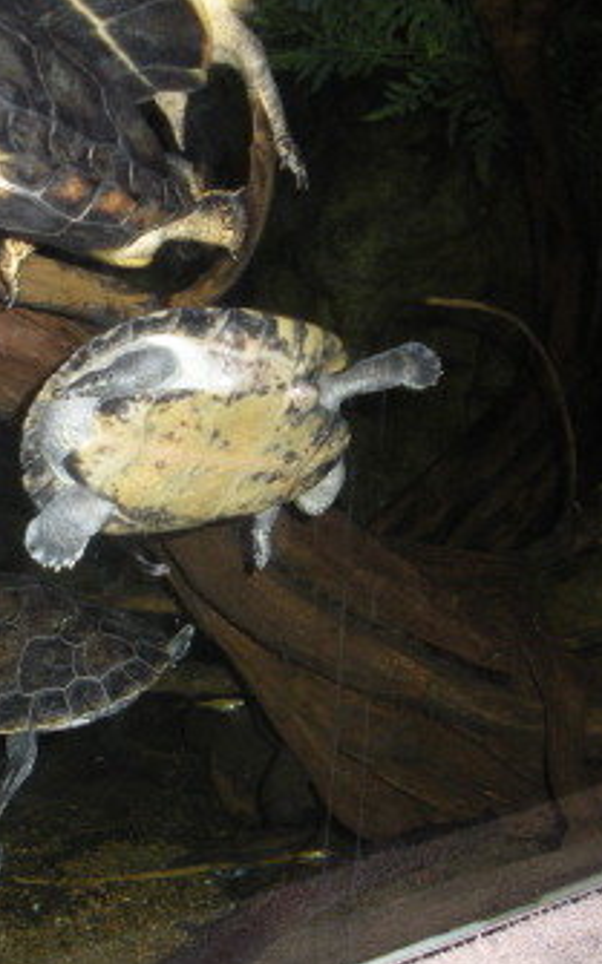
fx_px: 1367
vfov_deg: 38.9
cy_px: 483
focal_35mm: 52
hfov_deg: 24.5
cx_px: 138
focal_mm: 6.3
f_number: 3.5
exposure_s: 1/60
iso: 168
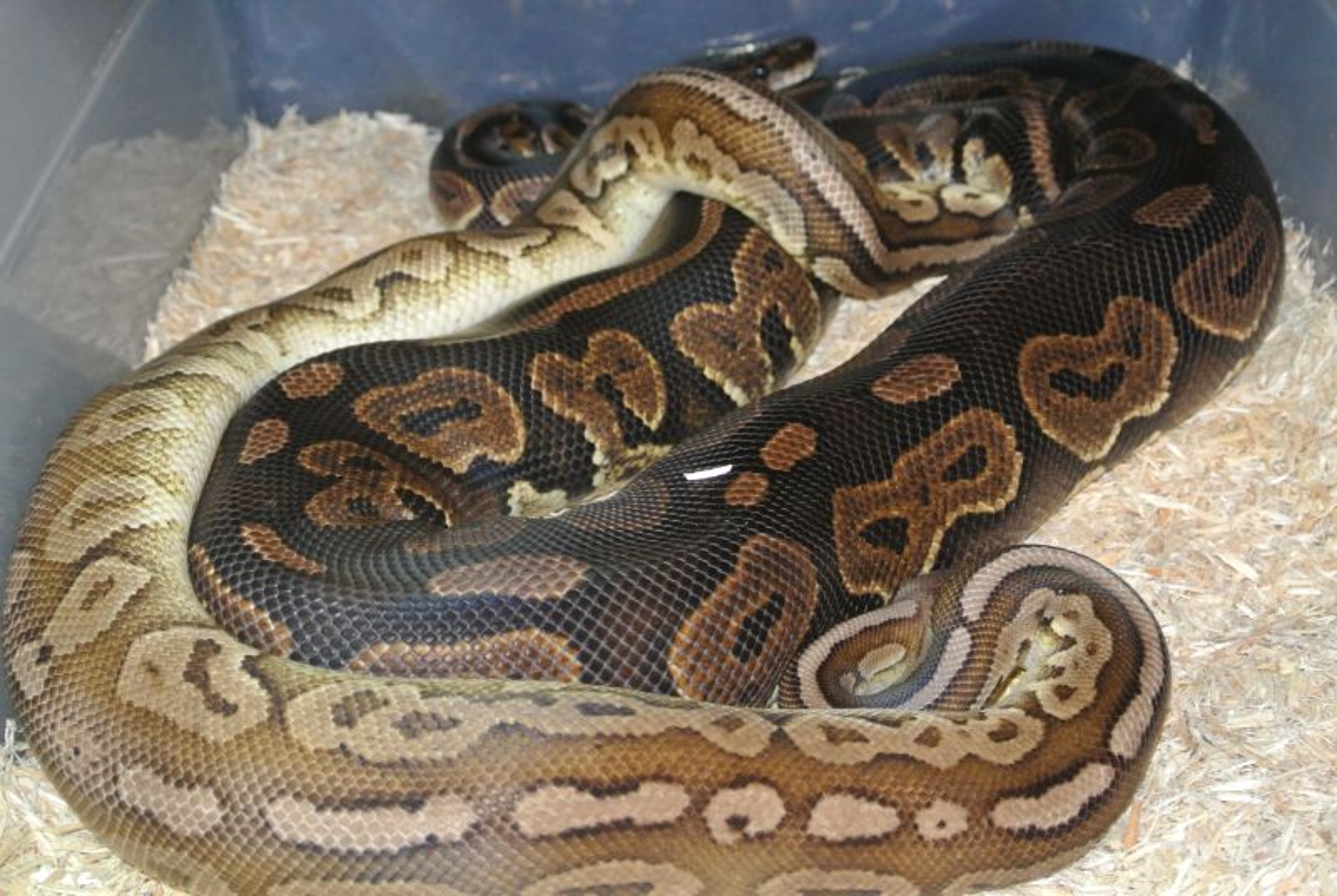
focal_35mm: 59
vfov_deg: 23.1
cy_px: 448
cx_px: 668
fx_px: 2194
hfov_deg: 33.9
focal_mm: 21.9
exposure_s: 1/60
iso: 800
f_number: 5
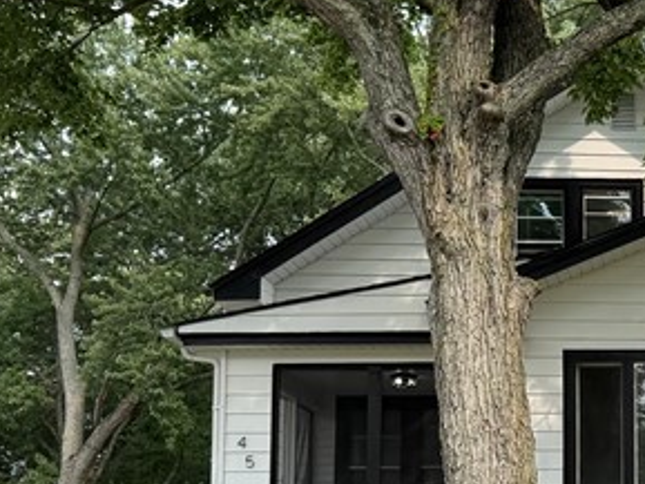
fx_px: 1584
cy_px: 466
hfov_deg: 20.7
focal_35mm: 85
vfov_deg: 17.0
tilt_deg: +5.7
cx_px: 875
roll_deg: +1.7
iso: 100
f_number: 1.78
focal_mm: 6.76
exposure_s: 1/2232
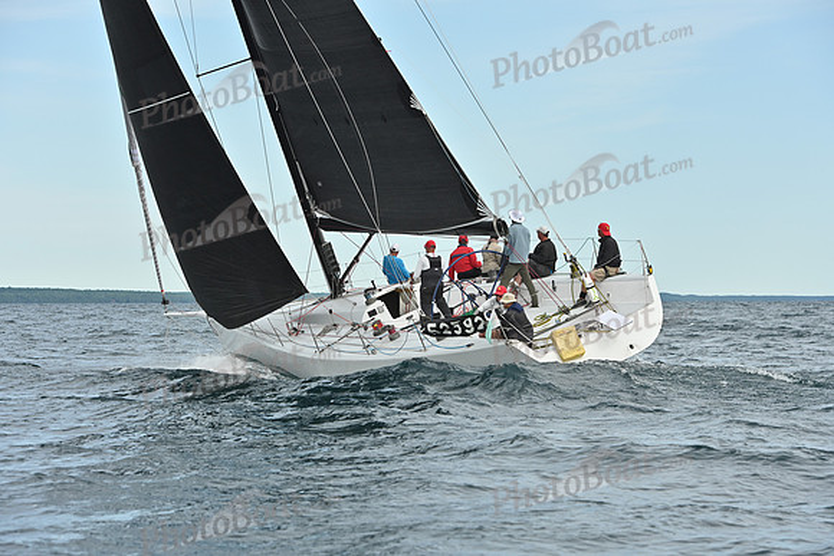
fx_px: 2827
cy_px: 278
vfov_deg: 11.2
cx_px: 417
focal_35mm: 122
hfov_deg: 16.8
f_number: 7.1
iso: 320
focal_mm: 122
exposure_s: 1/1000
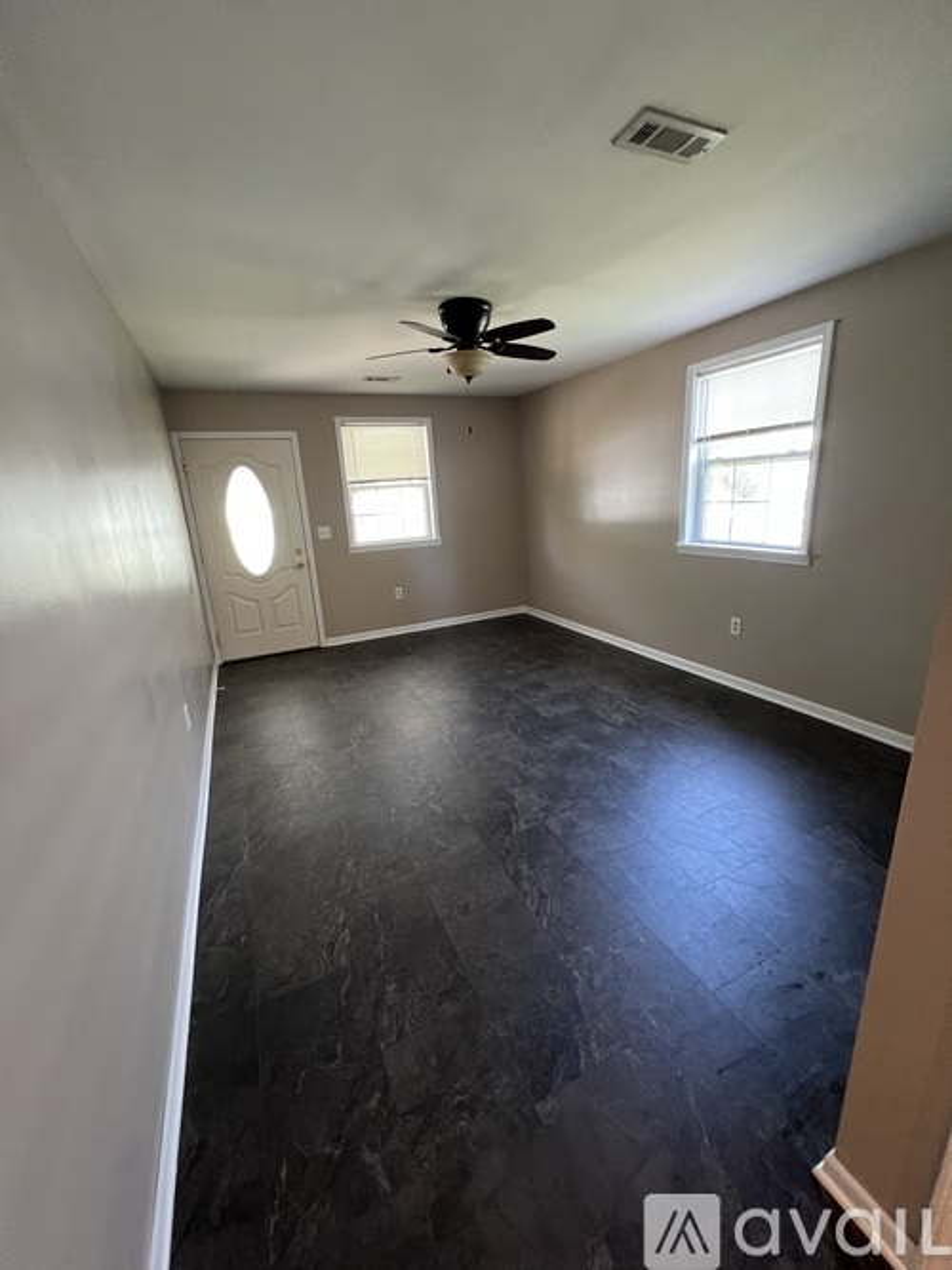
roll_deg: +3.7
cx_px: 476
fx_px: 477
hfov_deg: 89.9
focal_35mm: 13
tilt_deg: -15.6
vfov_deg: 106.2
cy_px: 635
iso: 400
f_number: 1.8
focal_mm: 1.57
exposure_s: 1/60
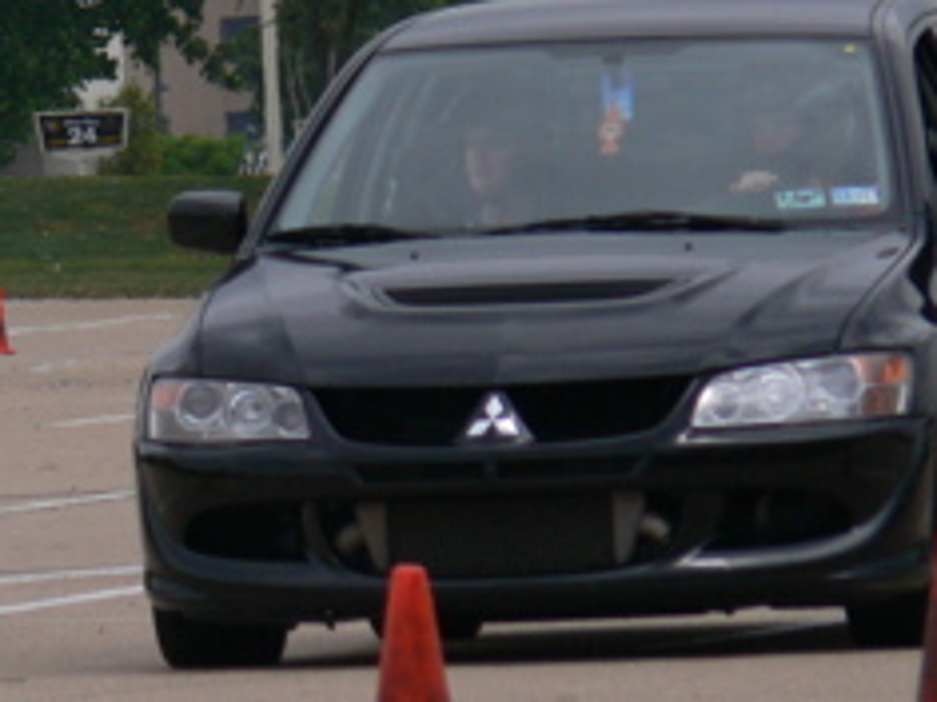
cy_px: 160
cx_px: 28
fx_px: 31005
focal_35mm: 1146
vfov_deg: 1.3
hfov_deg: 1.7
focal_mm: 88.8
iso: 100
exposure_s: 1/800
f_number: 5.6
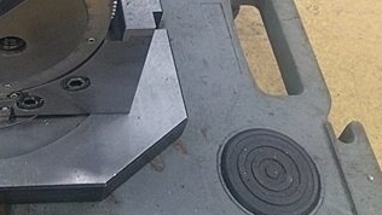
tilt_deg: -48.5
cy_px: -48
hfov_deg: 30.9
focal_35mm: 64
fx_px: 648
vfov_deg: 17.9
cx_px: 18
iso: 125
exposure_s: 1/30
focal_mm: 4.15
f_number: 2.2
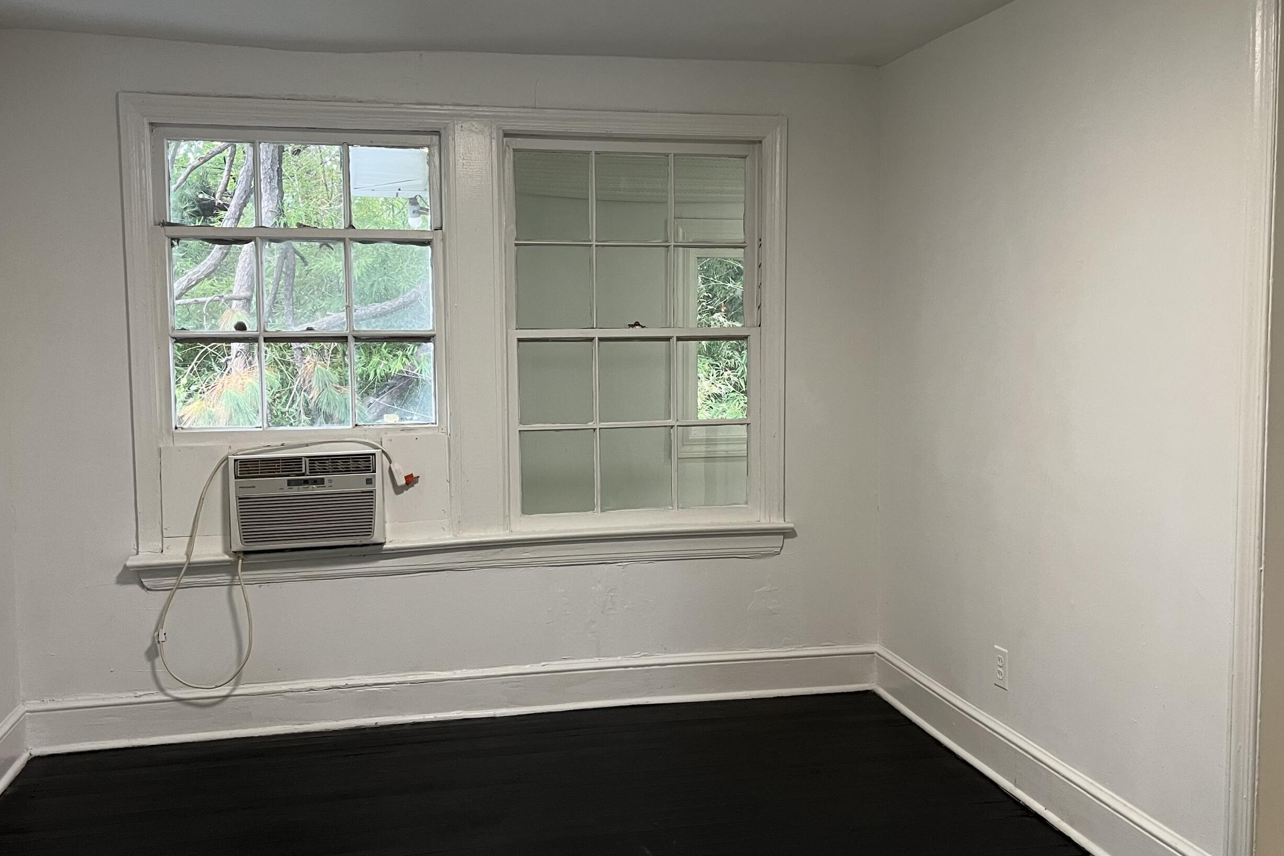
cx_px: 629
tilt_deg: -3.7
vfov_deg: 40.0
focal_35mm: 33
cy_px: 415
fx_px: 1177
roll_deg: +0.8
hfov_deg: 57.2
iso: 100
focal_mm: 5.1
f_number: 1.6
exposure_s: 1/60
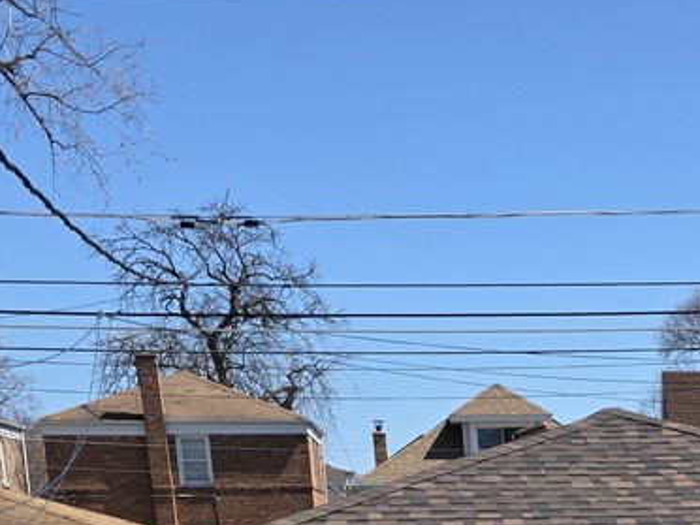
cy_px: 994
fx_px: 1800
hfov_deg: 20.6
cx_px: 828
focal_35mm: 89
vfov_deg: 14.3
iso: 80
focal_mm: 6.3
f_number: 1.7
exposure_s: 1/5447
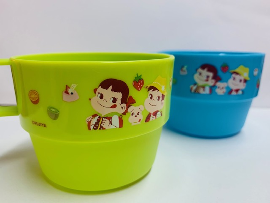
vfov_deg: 53.1
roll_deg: +0.3
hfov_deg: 67.3
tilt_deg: -14.3
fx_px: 203
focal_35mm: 26
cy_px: 102
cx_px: 135
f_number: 1.8
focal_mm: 4.25
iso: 64
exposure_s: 1/50
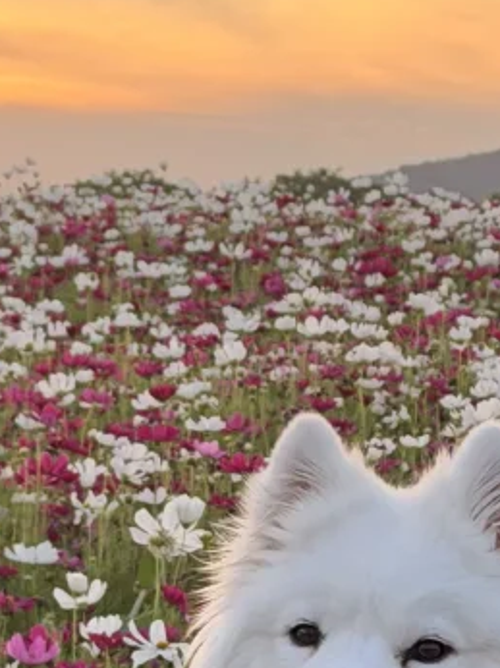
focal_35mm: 200
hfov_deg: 7.4
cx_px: 334
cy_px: 427
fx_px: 3857
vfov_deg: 9.9
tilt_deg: -2.4
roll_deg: -1.8
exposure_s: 1/195
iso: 64
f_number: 1.78
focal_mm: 6.76
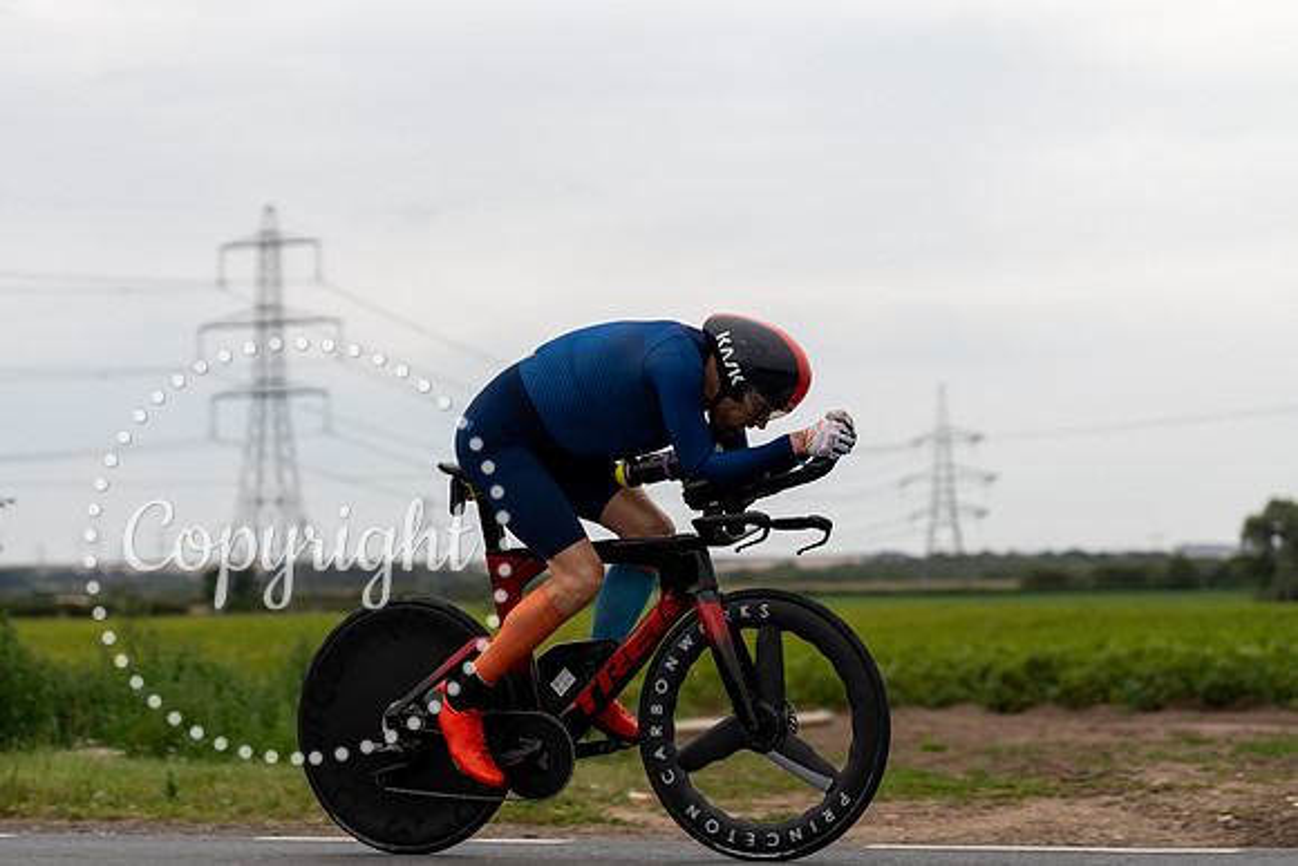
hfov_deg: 24.2
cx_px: 649
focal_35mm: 84
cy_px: 433
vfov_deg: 16.3
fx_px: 3029
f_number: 3.2
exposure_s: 1/1000
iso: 800
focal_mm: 84
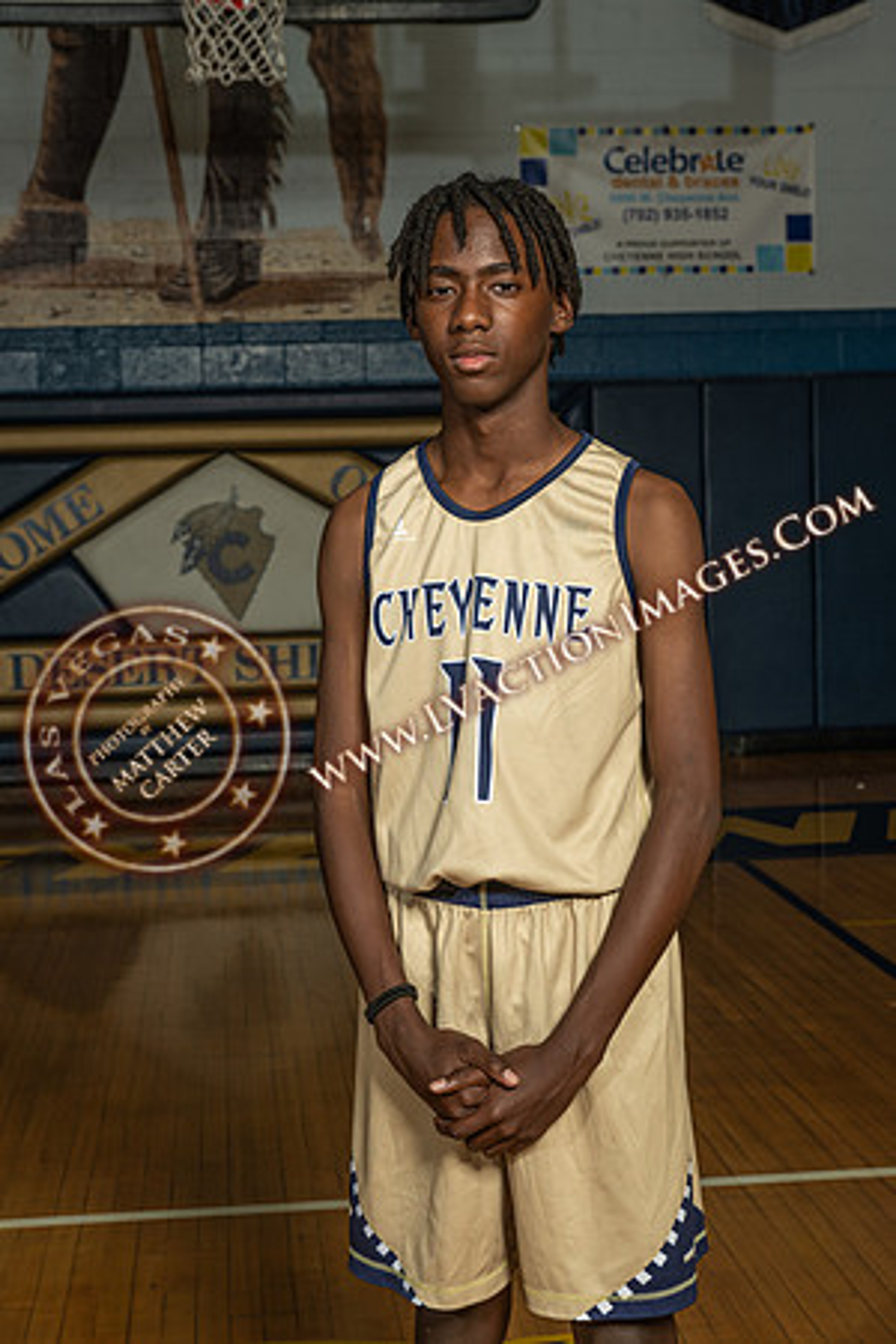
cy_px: 672
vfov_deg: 34.5
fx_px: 2165
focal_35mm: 58
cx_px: 448
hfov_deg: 23.4
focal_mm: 58
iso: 125
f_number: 7.1
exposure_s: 1/125
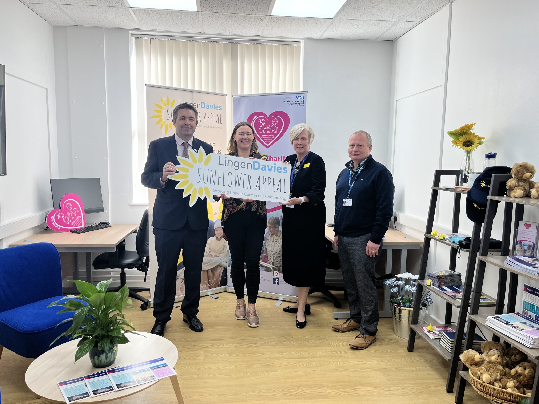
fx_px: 405
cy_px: 202
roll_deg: -0.7
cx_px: 270
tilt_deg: -5.7
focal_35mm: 26
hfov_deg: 67.3
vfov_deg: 53.1
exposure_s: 1/139
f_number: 1.6
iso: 32
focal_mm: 5.1
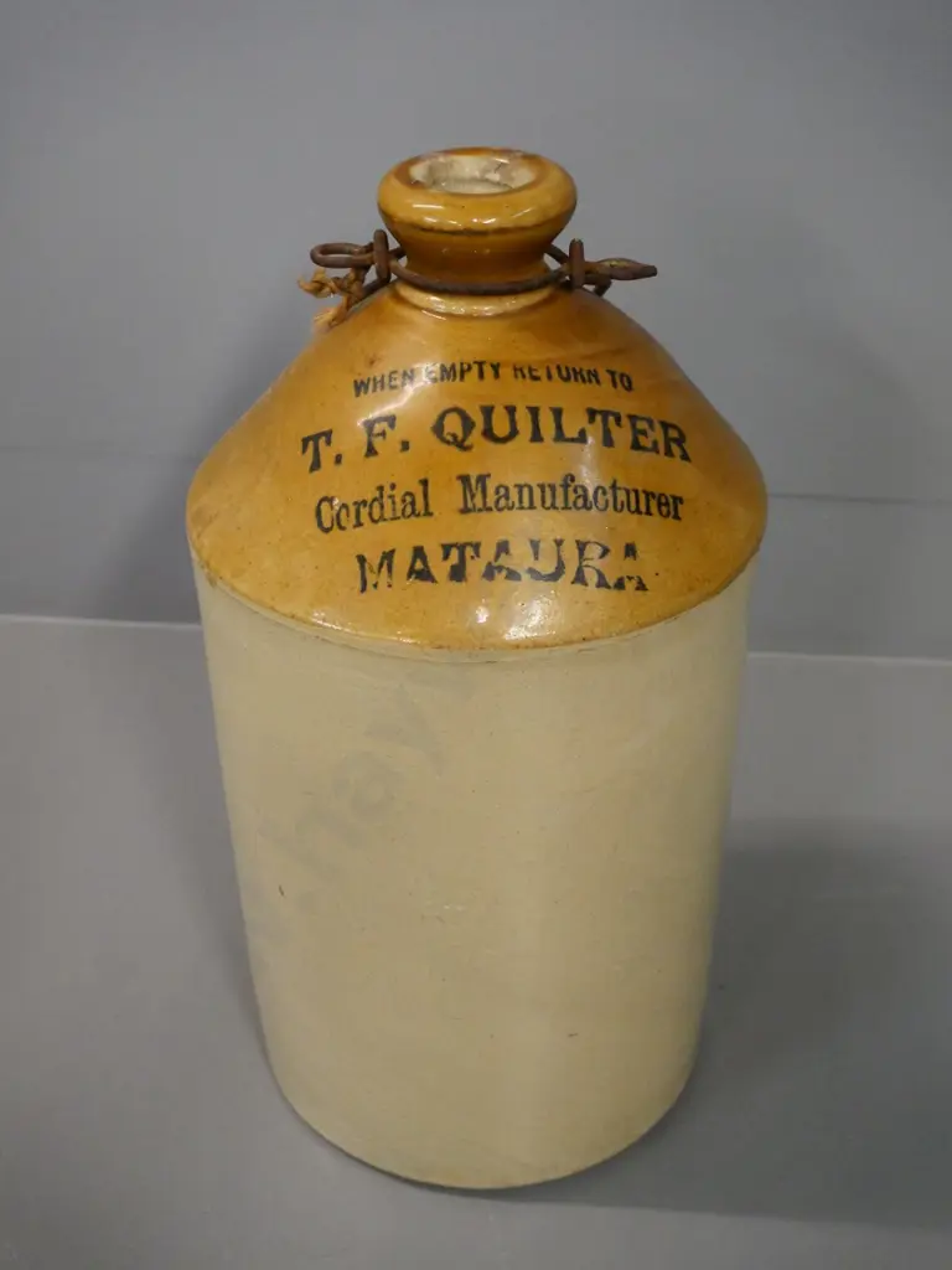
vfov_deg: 46.8
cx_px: 476
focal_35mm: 40
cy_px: 635
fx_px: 1467
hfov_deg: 36.0
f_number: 5.6
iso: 3200
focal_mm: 20
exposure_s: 1/80
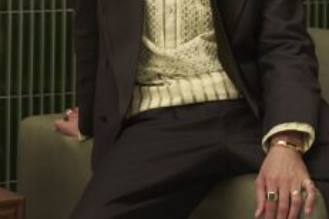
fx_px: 1453
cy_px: -32
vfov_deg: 8.6
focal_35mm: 159
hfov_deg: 12.9
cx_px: 194
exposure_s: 1/80
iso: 640
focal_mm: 50
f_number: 3.2
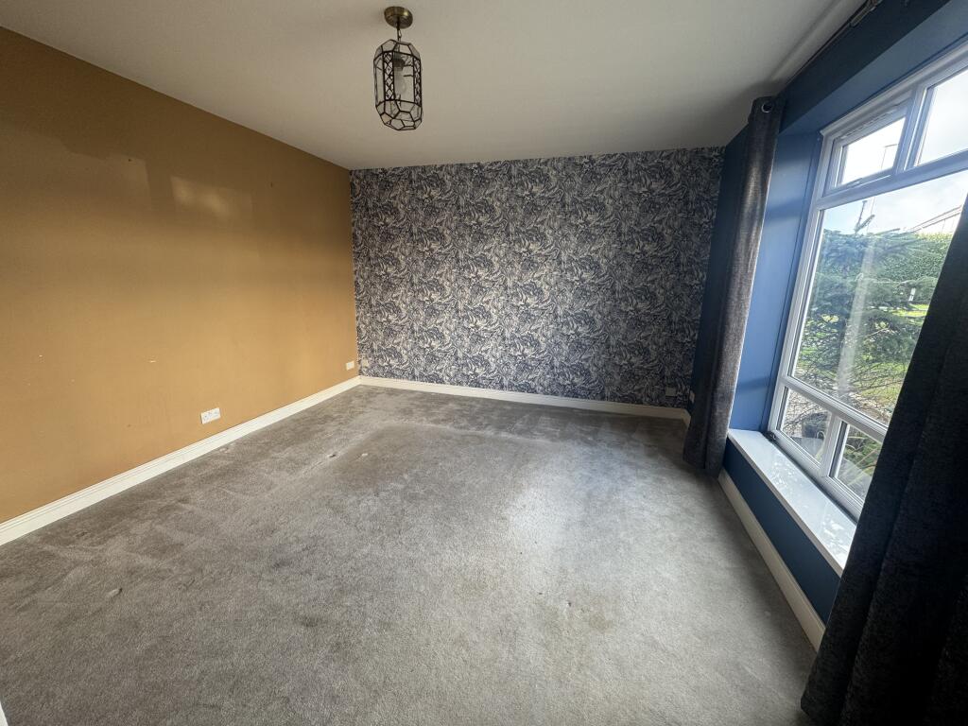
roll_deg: -1.0
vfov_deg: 85.7
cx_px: 484
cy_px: 363
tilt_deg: -13.1
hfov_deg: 102.1
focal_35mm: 14
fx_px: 391
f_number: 2.2
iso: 80
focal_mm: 2.22
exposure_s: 1/99
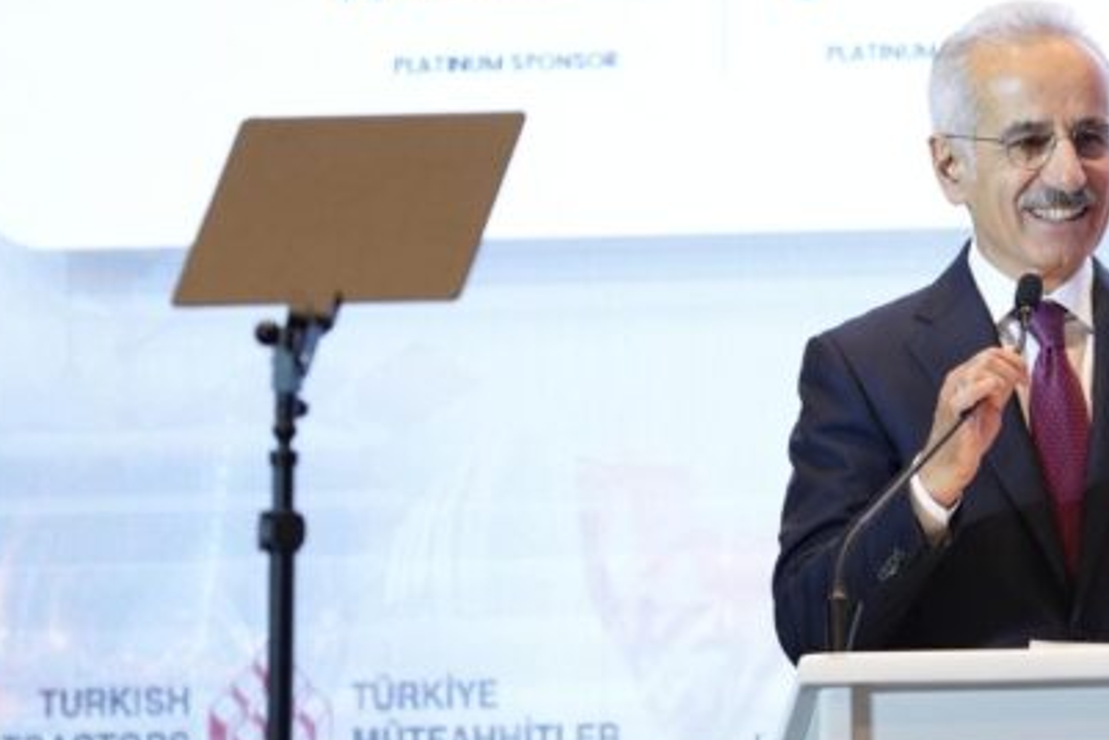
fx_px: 12637
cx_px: 1021
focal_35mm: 410
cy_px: 305
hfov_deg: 5.0
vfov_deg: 3.4
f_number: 2.8
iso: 2000
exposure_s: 1/160
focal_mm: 161.1
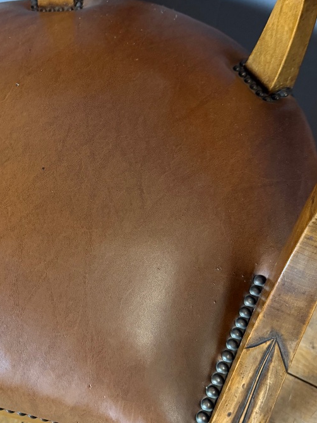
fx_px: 525
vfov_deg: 43.3
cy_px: 145
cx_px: 94
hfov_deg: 33.1
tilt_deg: -53.7
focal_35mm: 43
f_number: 1.78
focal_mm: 6.76
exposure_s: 1/33
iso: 800
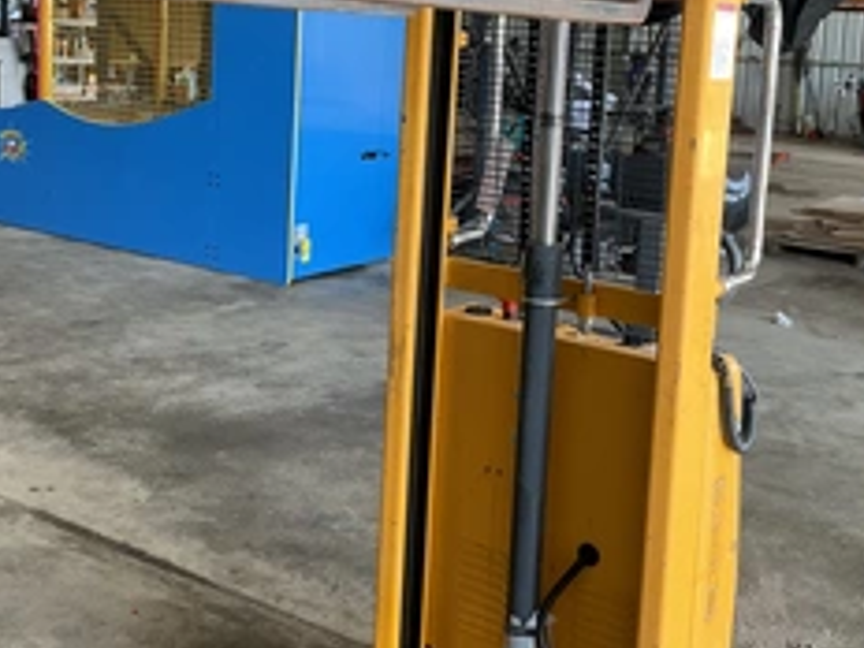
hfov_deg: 38.1
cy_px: 168
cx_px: 384
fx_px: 1248
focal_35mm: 50
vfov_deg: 28.7
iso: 64
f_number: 1.8
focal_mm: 3
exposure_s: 1/122
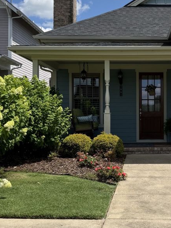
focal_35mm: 56
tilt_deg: +1.9
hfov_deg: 25.2
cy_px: 106
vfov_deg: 34.3
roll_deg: +0.3
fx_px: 369
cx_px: 157
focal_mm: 6.76
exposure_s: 1/6711
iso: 80
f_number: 1.78
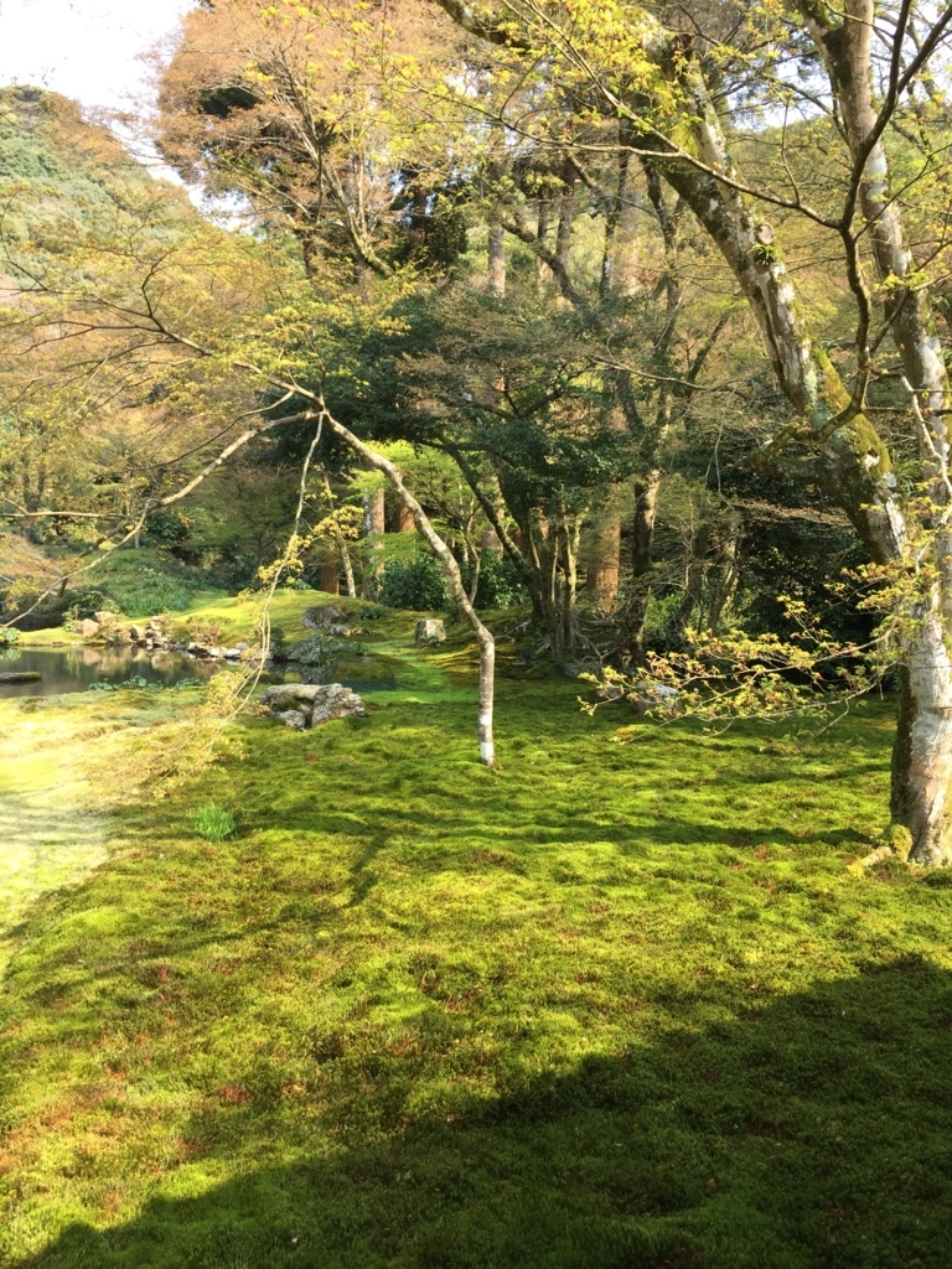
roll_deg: +0.4
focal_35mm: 29
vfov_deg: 61.7
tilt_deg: -3.9
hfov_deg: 48.2
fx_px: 1063
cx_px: 476
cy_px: 634
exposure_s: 1/217
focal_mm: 4.15
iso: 32
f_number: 2.2
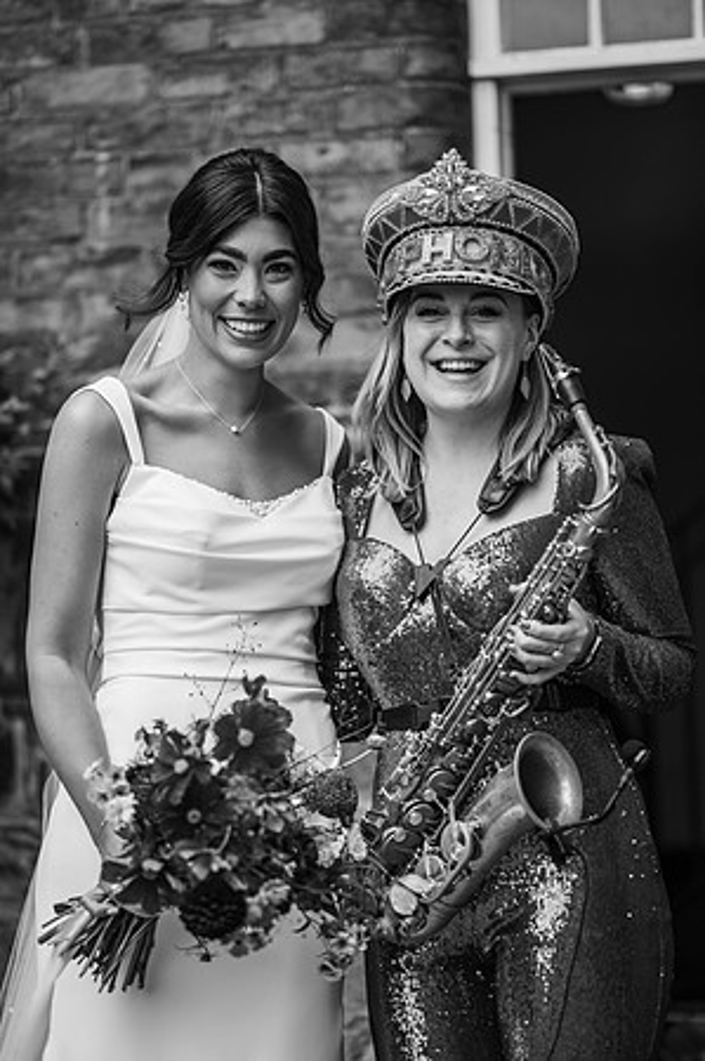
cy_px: 530
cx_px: 352
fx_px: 2502
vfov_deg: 23.9
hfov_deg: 16.0
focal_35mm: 85
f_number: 2
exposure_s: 1/800
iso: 100
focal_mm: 85
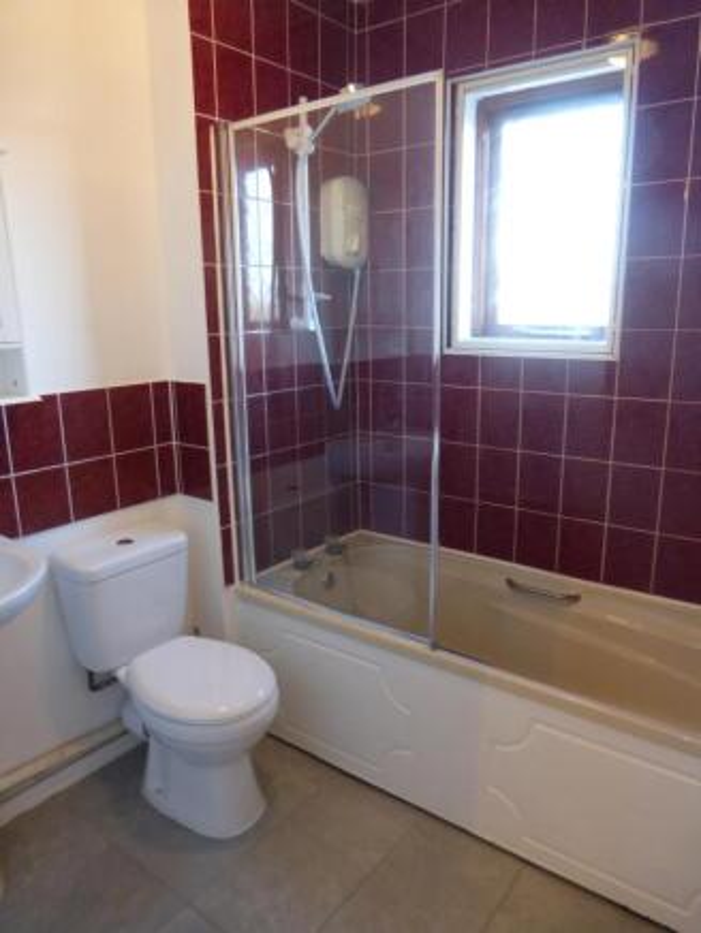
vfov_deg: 71.6
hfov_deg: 56.8
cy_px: 466
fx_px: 648
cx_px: 350
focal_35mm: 24
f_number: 3.3
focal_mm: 4.3
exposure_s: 1/20
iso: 400
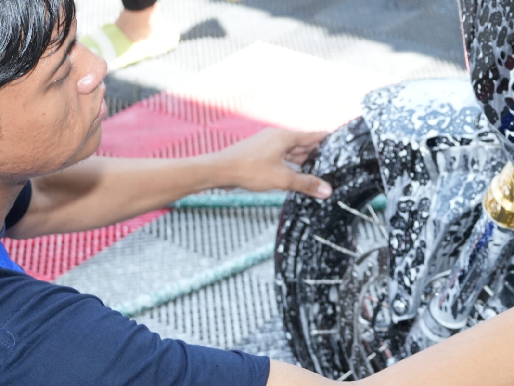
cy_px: -3
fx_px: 1574
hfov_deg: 18.1
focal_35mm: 106
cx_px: 513
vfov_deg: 13.8
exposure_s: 1/250
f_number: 8
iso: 1000
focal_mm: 46
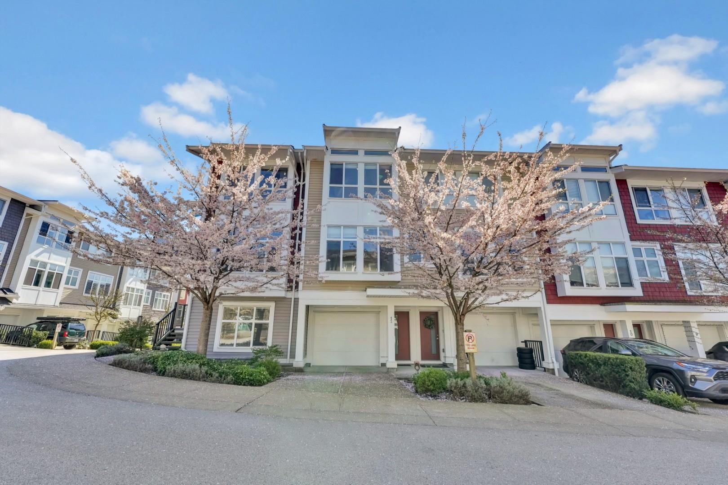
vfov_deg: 77.7
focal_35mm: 15
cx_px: 364
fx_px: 301
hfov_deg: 100.8
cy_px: 242
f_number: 8
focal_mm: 14.9
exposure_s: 1/1000
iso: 400
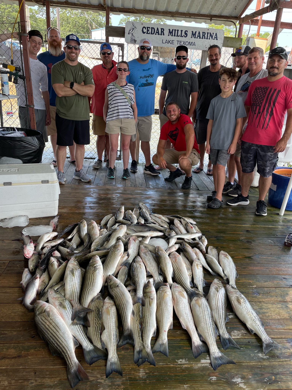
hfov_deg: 53.0
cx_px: 146
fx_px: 293
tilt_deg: -20.4
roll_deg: -2.7
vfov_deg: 67.3
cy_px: 195
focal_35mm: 26
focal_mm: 4.2
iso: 32
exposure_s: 1/296
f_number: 1.6
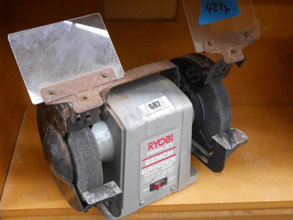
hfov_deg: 38.2
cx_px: 146
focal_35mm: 50
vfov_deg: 29.1
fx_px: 423
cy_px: 110
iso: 3200
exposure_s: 1/13
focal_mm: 25
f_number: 5.1
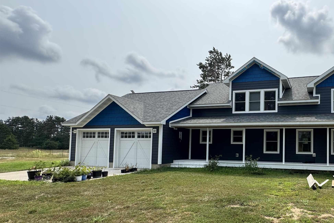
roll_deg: -1.0
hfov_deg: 69.3
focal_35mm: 23
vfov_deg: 54.4
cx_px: 264
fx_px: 213
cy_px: 141
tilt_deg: +1.3
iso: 40
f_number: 2.2
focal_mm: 2.22
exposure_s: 1/879
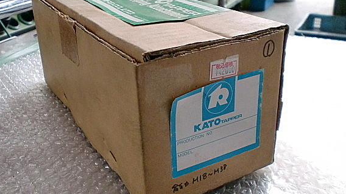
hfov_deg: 47.3
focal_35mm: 43
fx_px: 394
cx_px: 161
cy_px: 108
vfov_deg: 27.7
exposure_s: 1/60
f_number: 3.1
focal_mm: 6.3
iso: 400
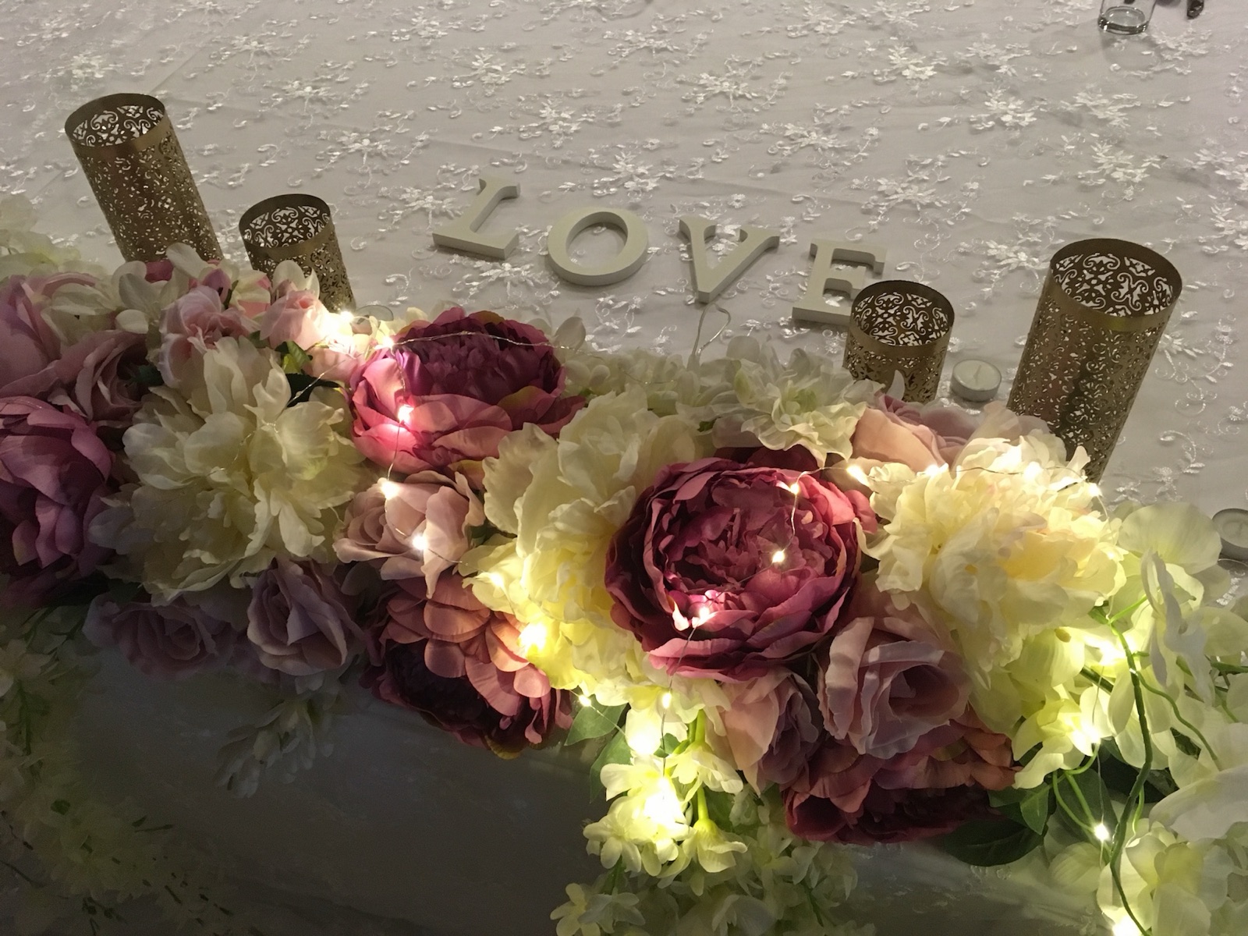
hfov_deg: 61.7
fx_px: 1046
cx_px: 624
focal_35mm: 29
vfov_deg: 48.2
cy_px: 468
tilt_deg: -48.1
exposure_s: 1/33
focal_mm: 4.15
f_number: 2.2
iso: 250
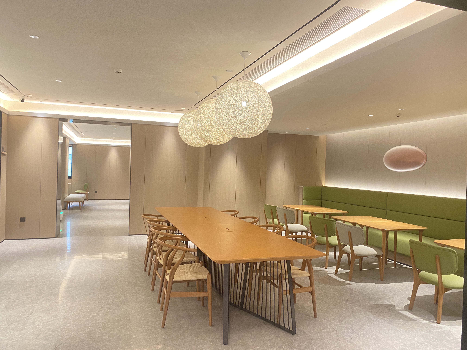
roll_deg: -1.8
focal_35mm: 26
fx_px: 351
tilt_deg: -0.4
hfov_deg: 67.3
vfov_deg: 53.1
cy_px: 175
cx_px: 234
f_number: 1.8
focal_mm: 4.25
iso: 250
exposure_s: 1/50
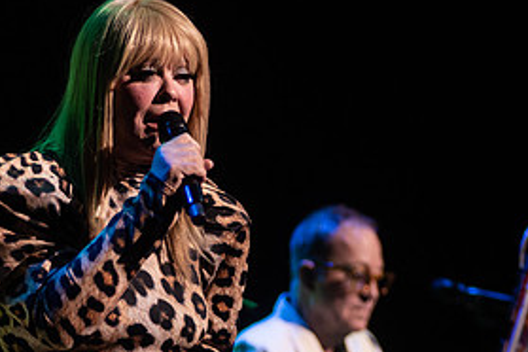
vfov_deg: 4.4
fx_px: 4561
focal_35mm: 311
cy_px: 238
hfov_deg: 6.6
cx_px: 233
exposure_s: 1/800
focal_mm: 135
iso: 1250
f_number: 3.2
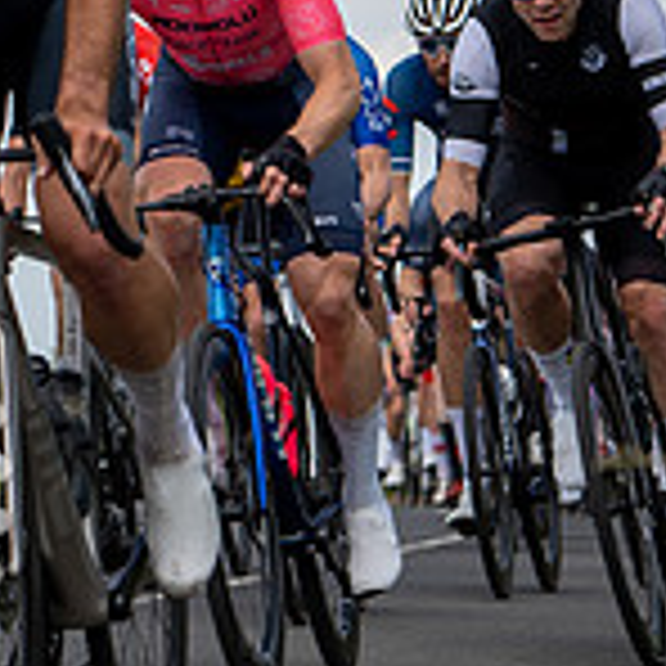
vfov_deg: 6.0
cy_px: 245
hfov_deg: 6.0
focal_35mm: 293
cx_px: 625
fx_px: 6378
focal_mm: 70
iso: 100
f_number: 3.5
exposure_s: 1/1250
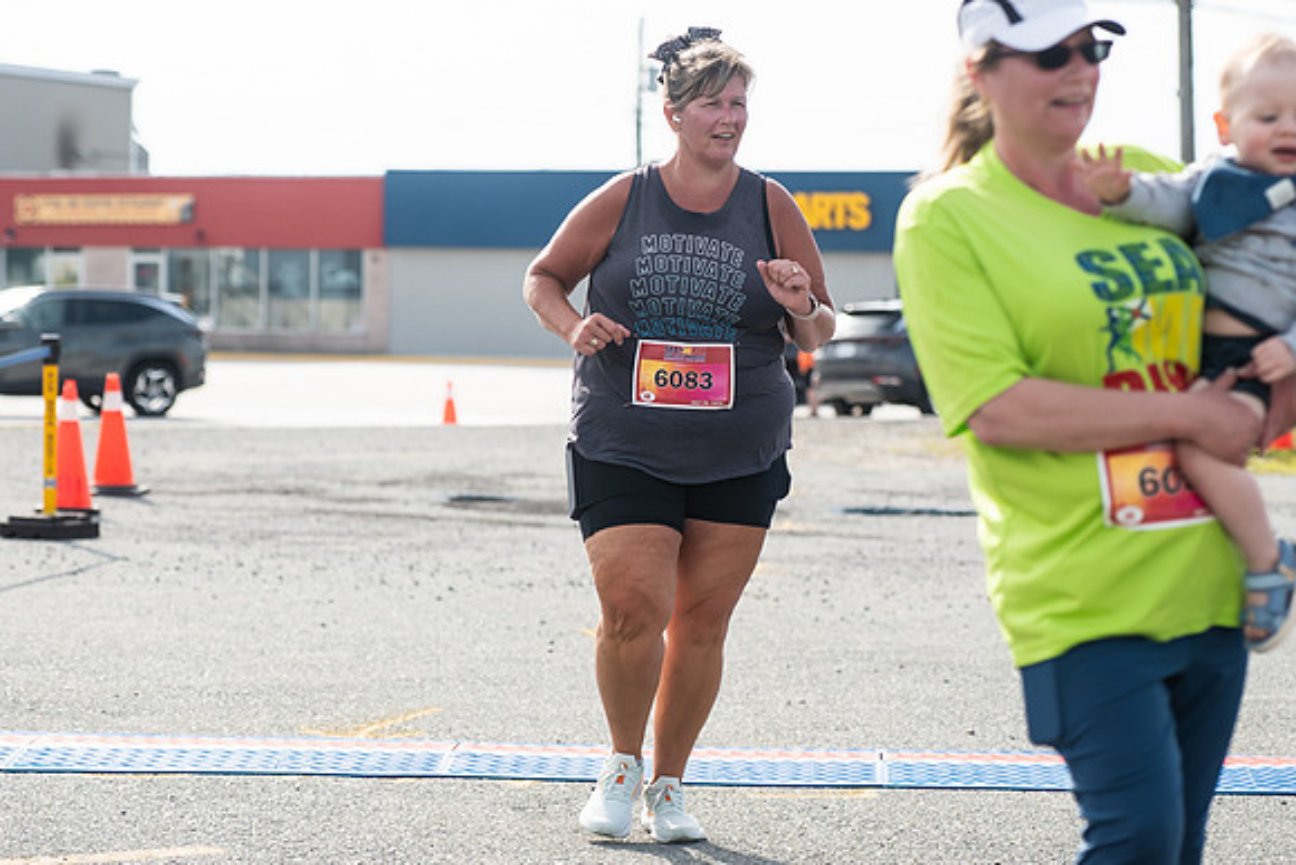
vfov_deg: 11.9
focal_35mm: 115
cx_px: 648
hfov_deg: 17.8
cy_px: 367
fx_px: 4149
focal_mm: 90
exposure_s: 1/2000
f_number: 4.5
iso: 250
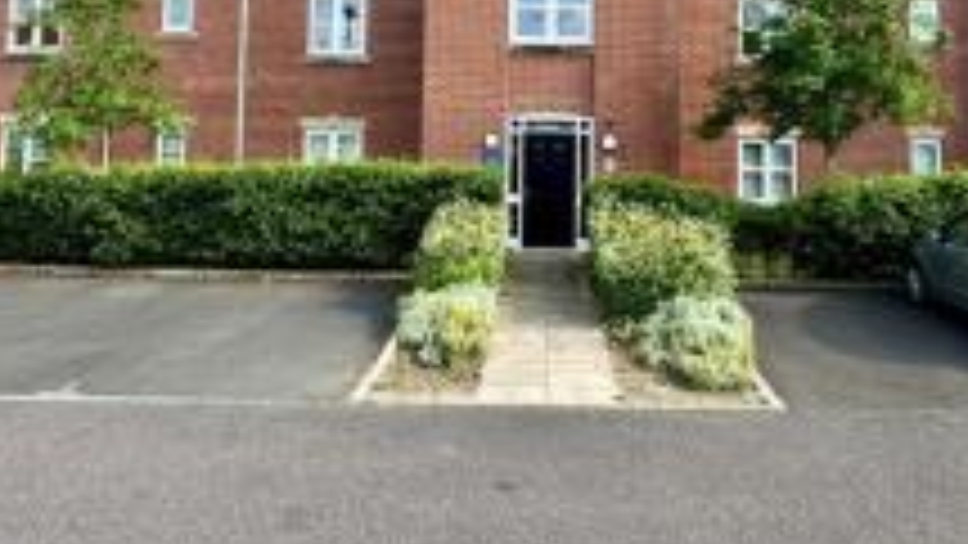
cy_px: 97
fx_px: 770
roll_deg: -0.8
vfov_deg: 37.4
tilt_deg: +4.4
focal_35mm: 30
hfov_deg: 64.1
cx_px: 538
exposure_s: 1/479
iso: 40
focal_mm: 2.22
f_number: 2.2
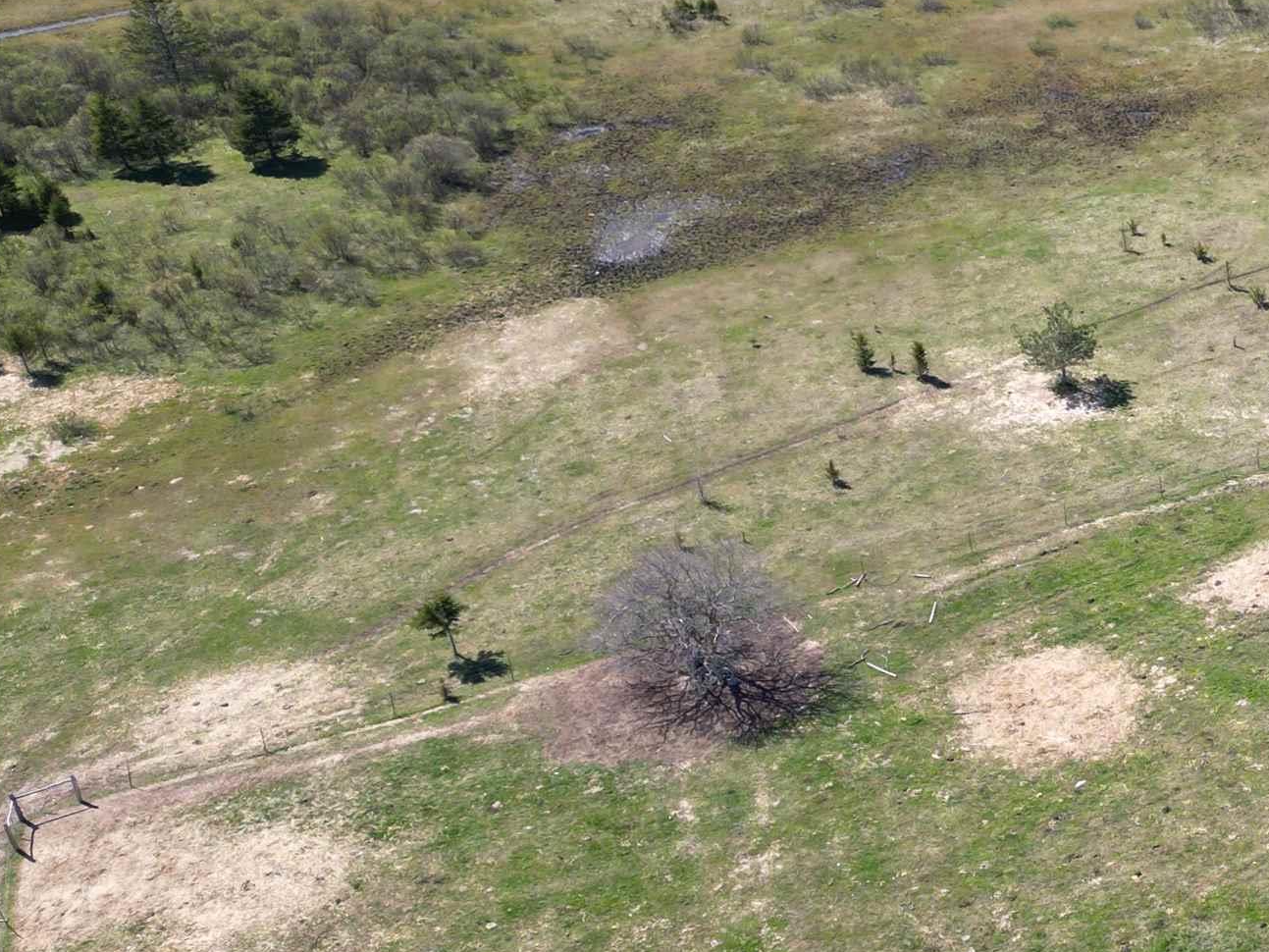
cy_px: 445
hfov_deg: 30.0
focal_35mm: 57
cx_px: 1433
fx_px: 2090
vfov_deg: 25.7
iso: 110
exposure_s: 1/1250
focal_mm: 6.72
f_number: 1.7
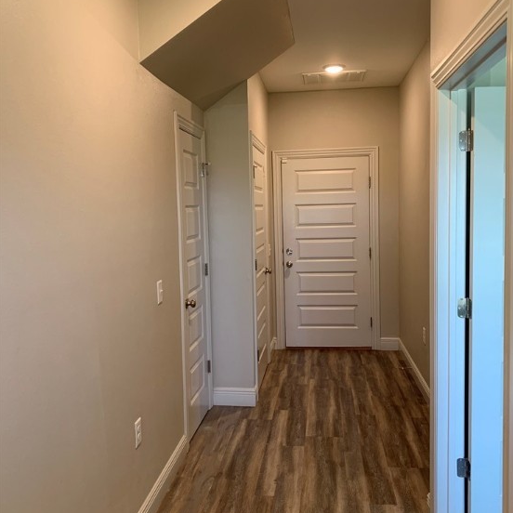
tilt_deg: -3.8
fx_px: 537
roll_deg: +0.9
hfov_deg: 51.1
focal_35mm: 32
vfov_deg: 51.1
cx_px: 264
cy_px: 242
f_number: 1.8
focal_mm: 4.25
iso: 125
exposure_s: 1/60
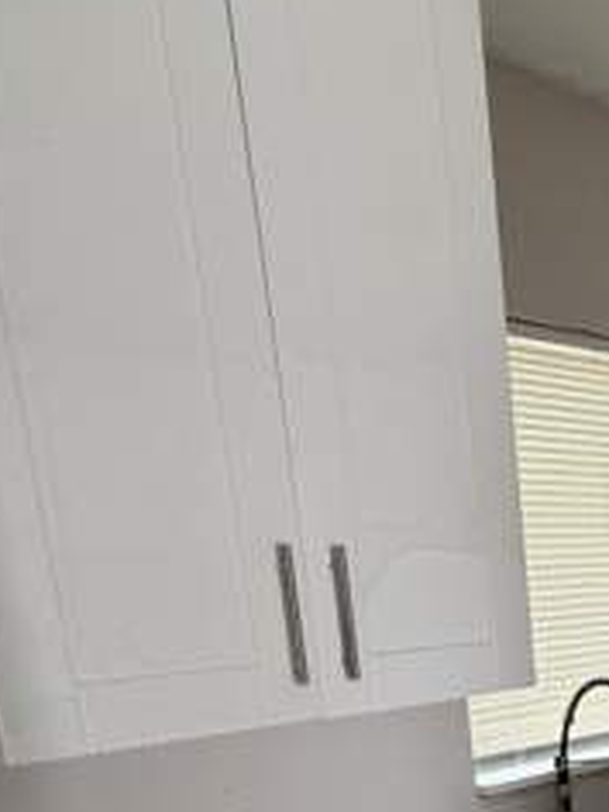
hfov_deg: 34.9
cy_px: 784
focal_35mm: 38
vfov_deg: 43.1
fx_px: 891
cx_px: 581
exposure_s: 1/81
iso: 320
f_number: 2.2
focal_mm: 2.22
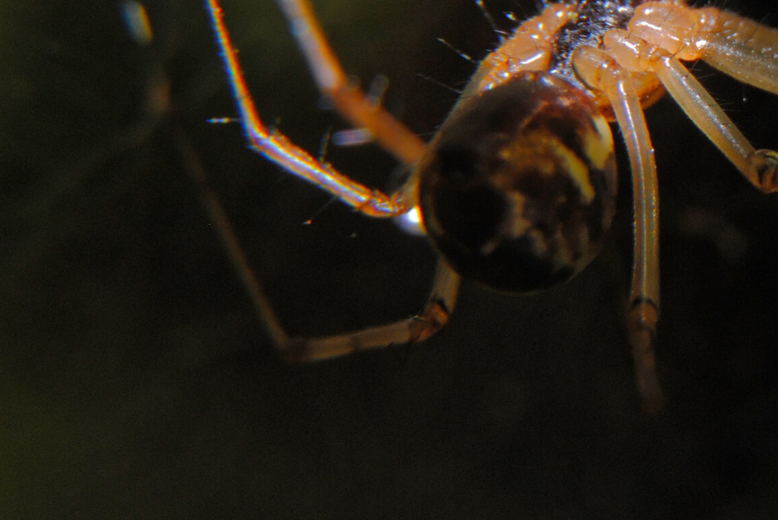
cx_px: 611
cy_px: -29
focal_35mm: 351
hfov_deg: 5.9
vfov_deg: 3.9
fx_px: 7596
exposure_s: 1/60
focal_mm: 105
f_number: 5.6
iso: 200
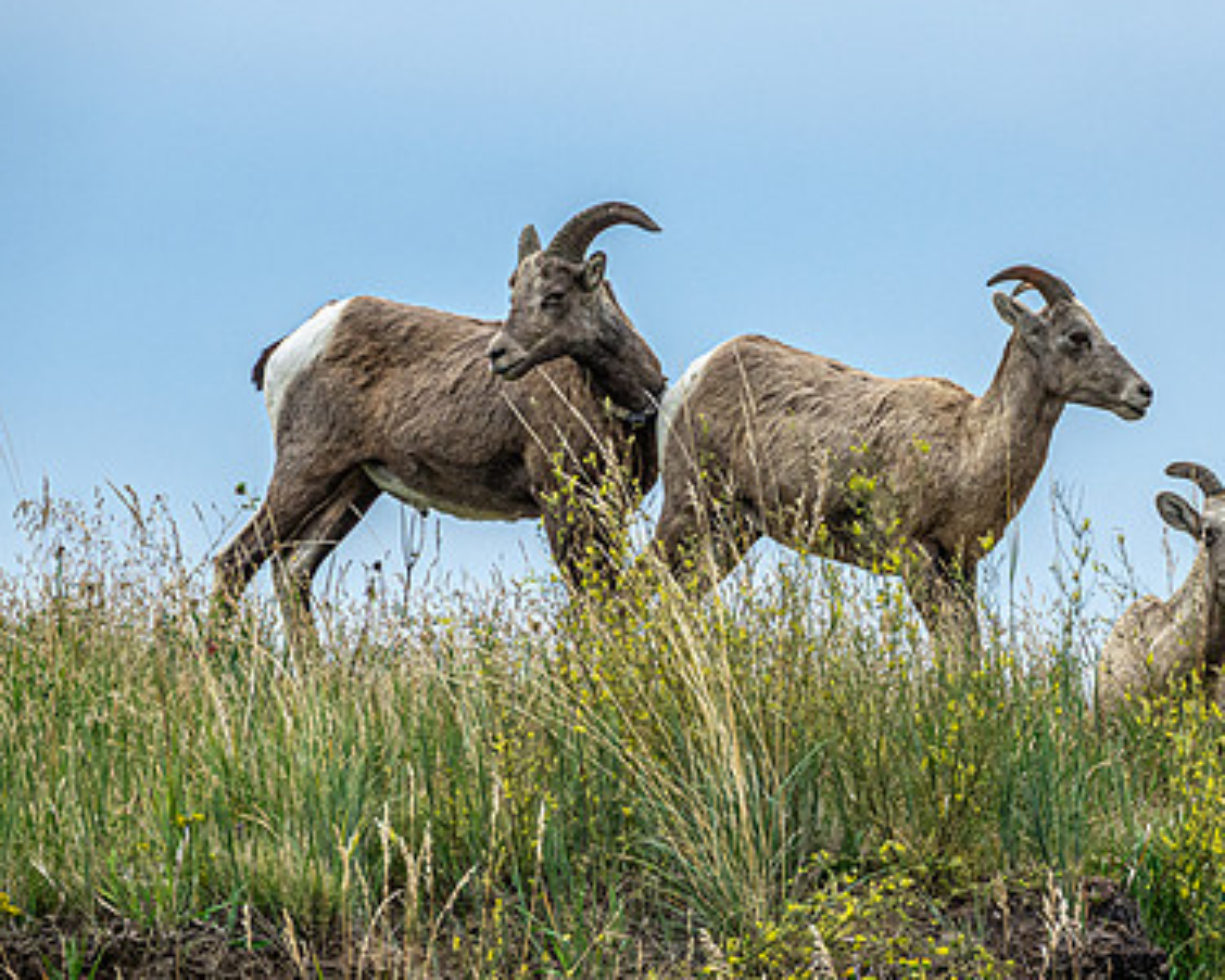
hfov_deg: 6.9
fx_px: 10082
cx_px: 880
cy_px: 542
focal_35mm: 278
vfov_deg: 5.6
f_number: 4
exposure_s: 1/500
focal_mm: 70.27
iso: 320
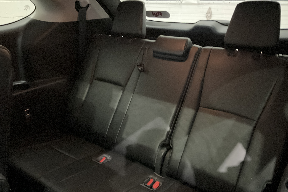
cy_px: 110
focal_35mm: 31
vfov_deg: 42.2
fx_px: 248
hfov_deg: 60.3
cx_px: 143
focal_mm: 3
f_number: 1.8
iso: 1250
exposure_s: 1/15
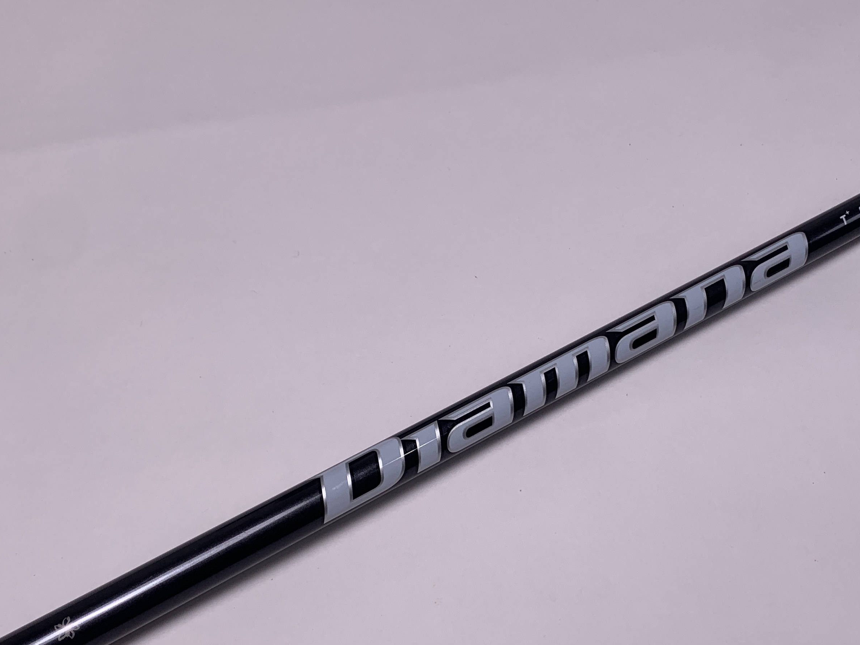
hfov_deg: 42.9
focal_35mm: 44
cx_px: 477
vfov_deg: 32.6
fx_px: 1093
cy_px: 435
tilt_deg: -62.0
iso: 25
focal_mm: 4.25
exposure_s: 1/497
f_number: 1.8
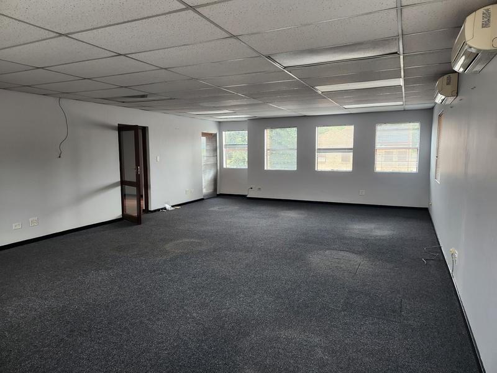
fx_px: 330
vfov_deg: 58.9
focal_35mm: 23
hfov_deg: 73.9
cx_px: 248
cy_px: 186
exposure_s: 1/180
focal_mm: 5.4
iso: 125
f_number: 1.8
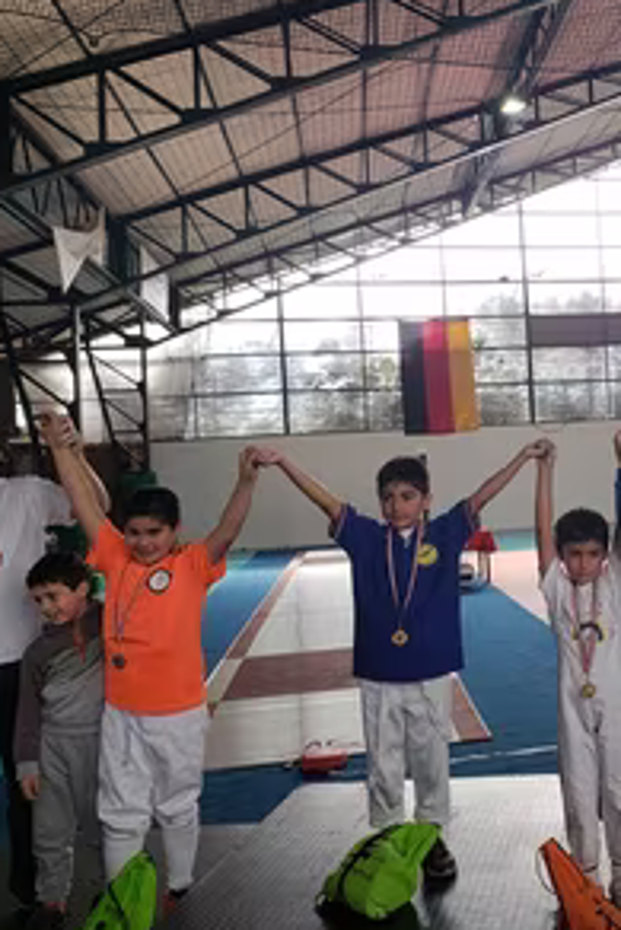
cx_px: 583
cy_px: 462
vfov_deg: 51.9
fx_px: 956
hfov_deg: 33.7
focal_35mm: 37
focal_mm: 4.3
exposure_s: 1/50
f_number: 2.4
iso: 50
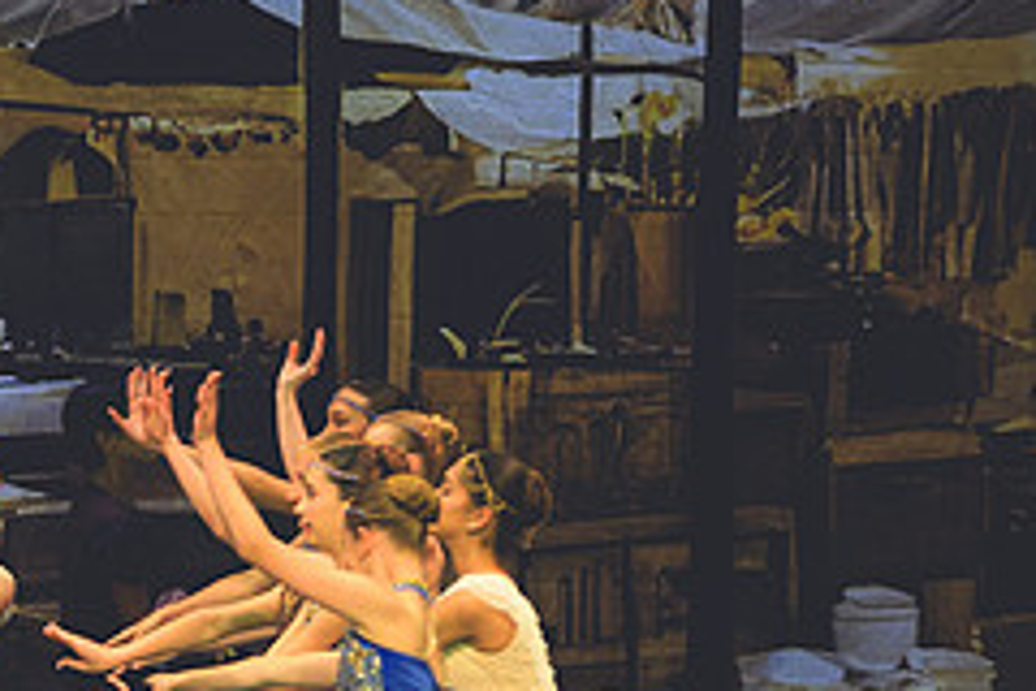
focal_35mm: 451
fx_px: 12978
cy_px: 708
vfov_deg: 3.0
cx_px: -121
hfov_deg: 4.6
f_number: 2.8
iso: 1100
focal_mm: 125
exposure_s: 1/500
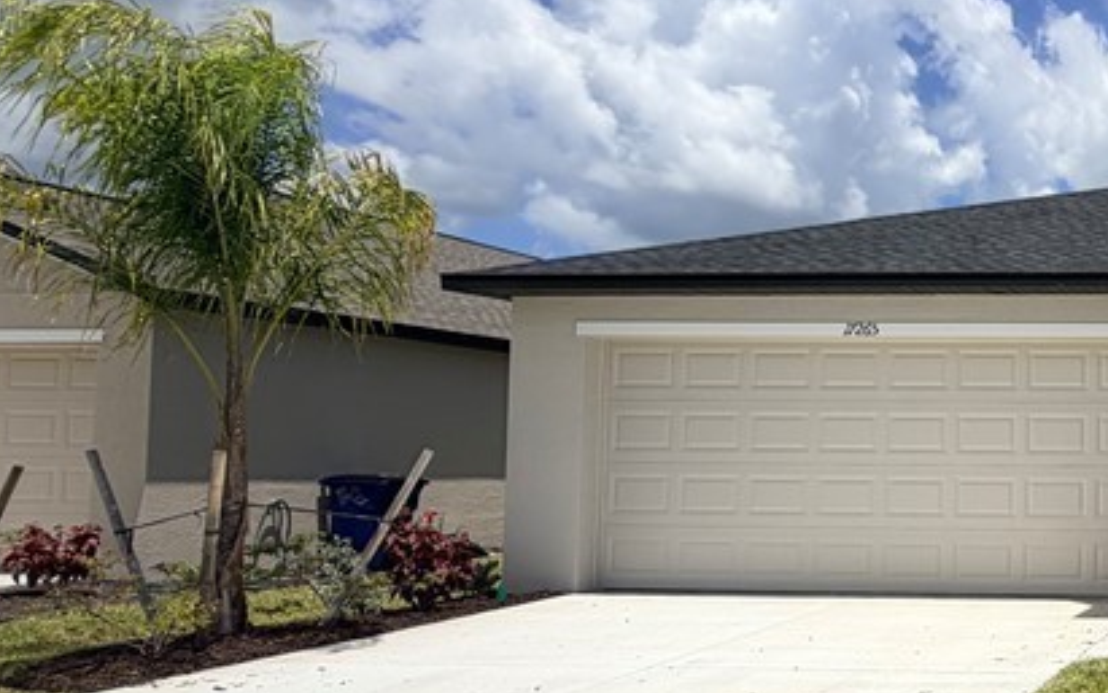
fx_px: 1117
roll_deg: -0.4
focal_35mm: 37
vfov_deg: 34.3
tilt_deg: +3.1
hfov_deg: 38.2
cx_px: 1348
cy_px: 429
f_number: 2.2
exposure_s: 1/1613
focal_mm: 2.22
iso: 20
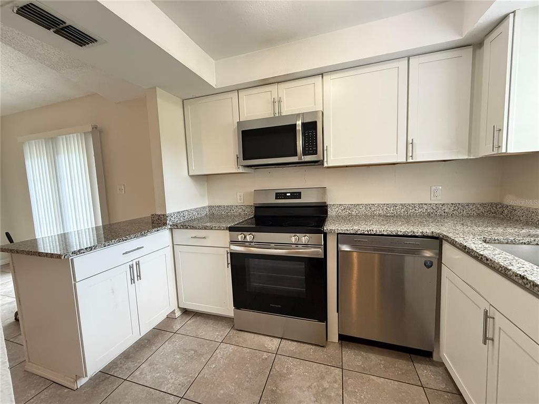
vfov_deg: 85.7
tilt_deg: -4.3
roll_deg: +2.1
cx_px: 270
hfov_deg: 102.1
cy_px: 202
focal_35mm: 14
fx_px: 218
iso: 500
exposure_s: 1/60
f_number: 2.2
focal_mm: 2.22
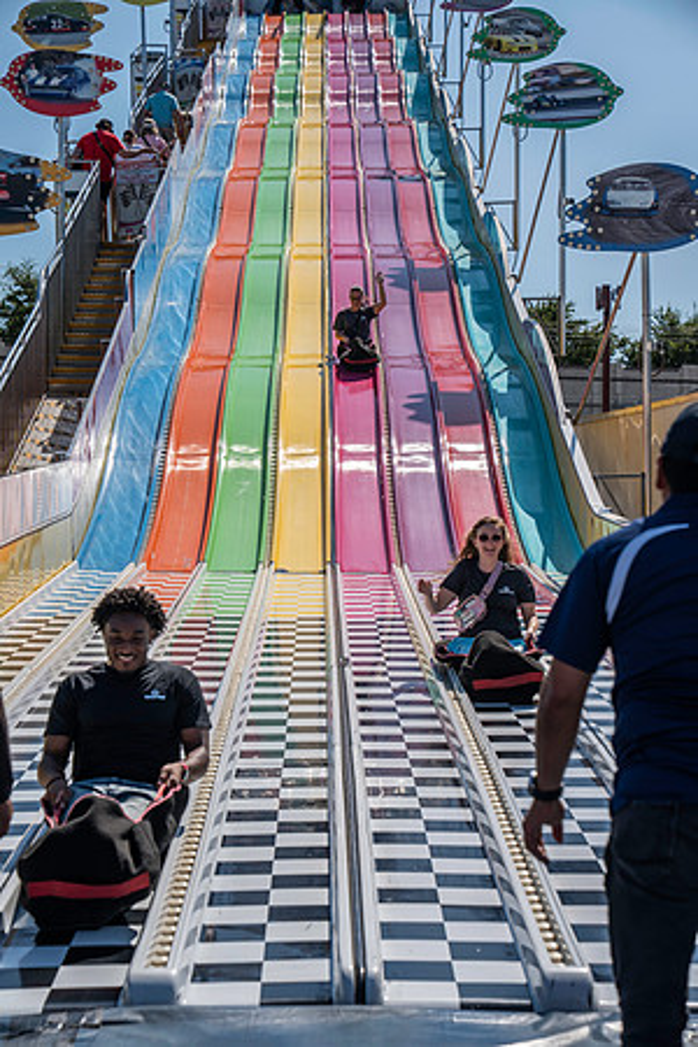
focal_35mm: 70
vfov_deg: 28.8
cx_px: 349
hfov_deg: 19.5
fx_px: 2036
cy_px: 524
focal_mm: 70
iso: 100
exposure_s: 1/1000
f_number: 5.6
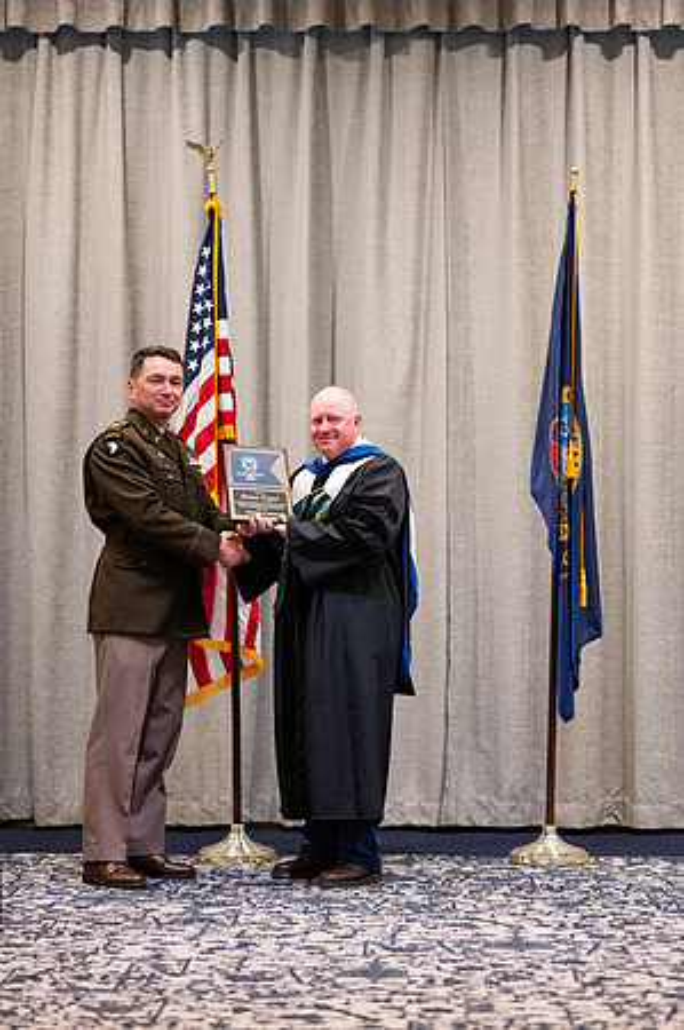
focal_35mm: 85
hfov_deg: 16.0
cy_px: 515
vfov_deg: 23.9
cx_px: 342
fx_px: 2428
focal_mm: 85
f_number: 1.8
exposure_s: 1/200
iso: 1000
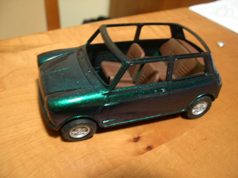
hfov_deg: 49.0
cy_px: 89
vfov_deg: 37.7
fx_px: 261
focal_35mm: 38
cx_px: 119
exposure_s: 1
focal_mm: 8
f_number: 2.8
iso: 100
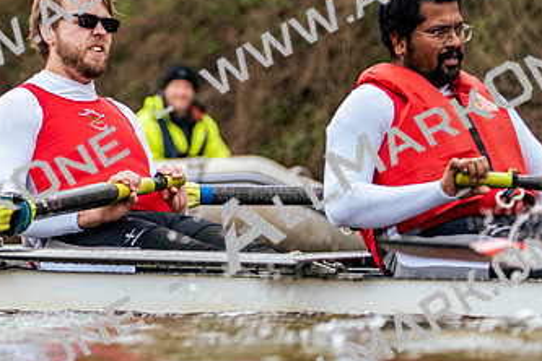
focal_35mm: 504
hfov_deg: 4.1
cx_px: 81
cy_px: 121
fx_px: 7587
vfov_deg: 2.7
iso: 2000
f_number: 6.3
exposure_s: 1/2000
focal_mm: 289
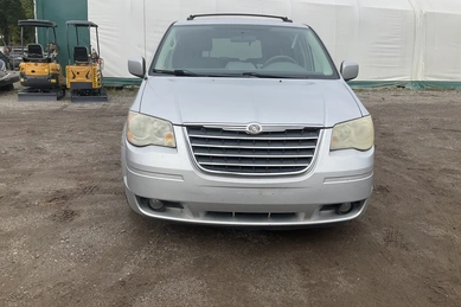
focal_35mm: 31
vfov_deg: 42.2
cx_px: 225
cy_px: 134
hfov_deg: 60.3
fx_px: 397
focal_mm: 3
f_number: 1.8
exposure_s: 1/1848
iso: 25
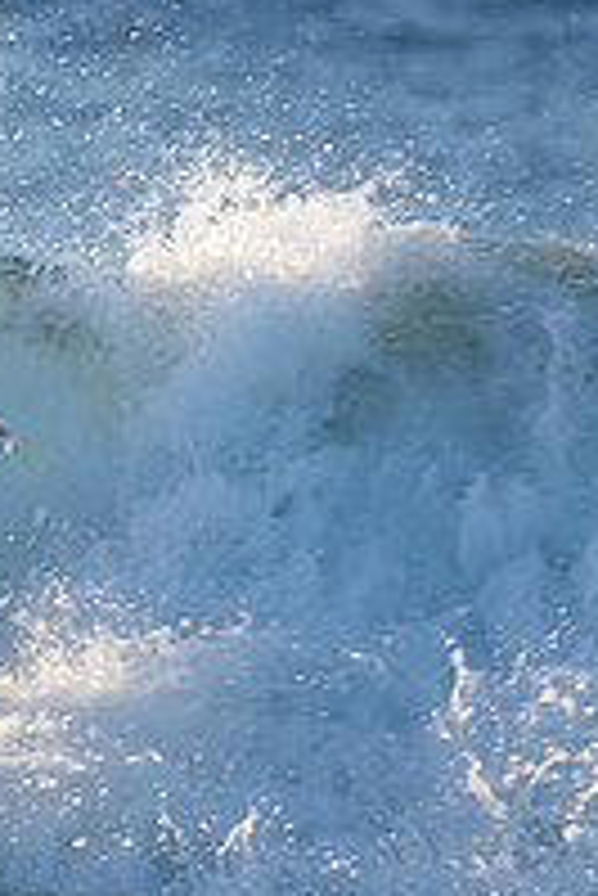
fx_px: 54270
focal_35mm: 2182
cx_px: -598
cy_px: 484
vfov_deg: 0.9
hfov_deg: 0.6
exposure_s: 1/320
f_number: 5.6
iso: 180
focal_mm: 500
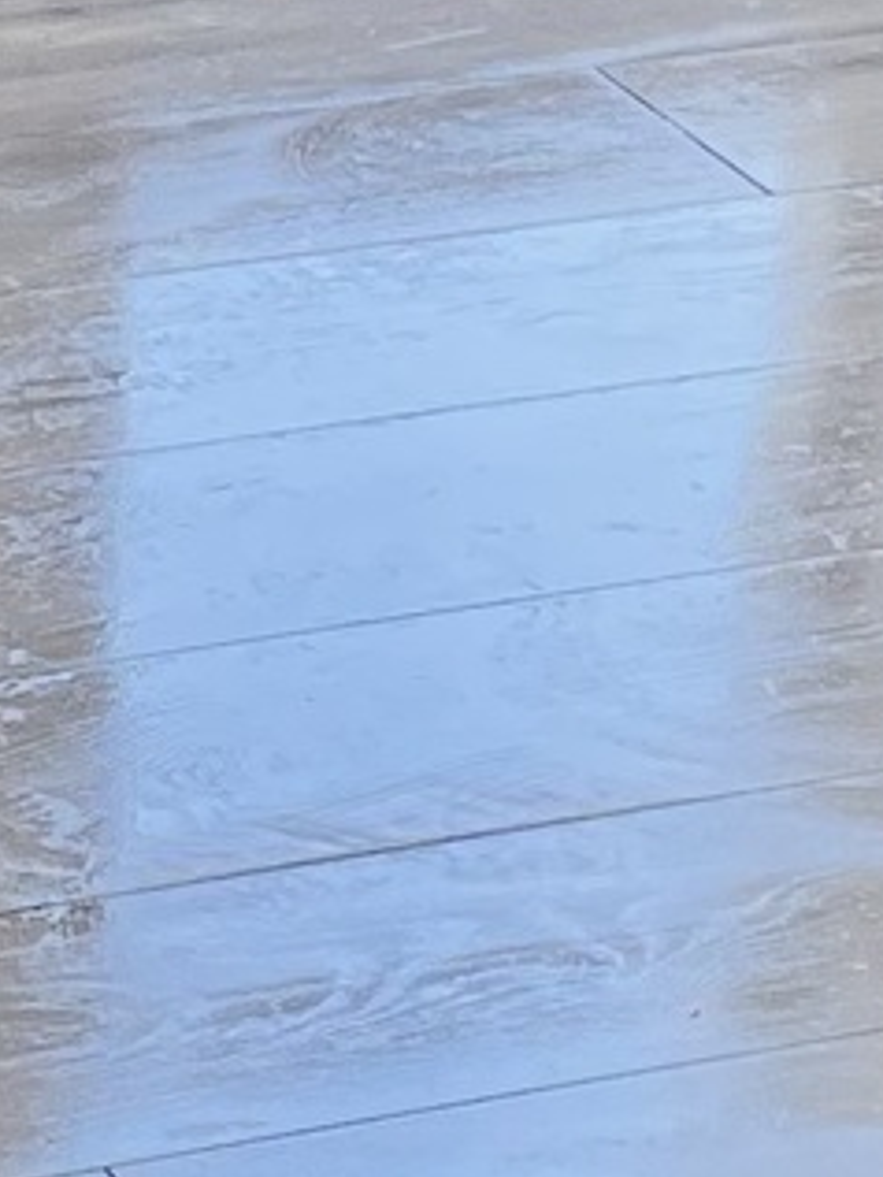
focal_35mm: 189
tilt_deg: -12.0
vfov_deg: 10.0
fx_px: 6424
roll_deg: +0.0
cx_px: -308
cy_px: -828
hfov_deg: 7.8
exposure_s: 1/121
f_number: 1.6
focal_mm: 4.2
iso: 100
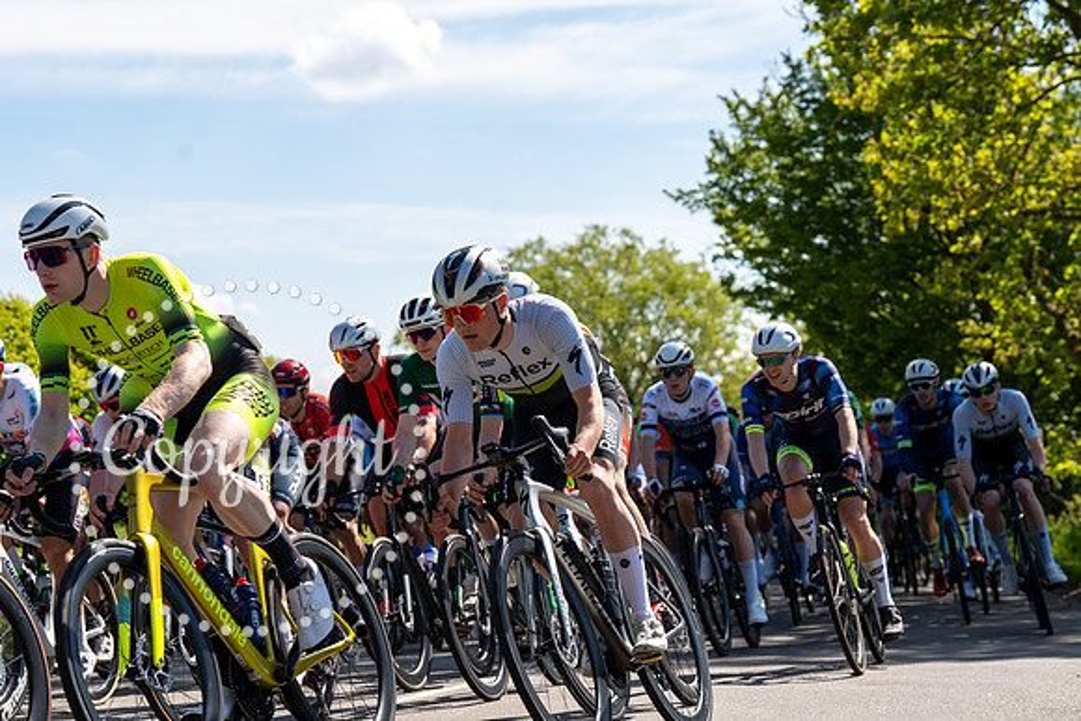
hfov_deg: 22.4
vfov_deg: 15.0
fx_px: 2733
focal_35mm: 91
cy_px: 360
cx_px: 540
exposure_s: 1/1000
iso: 200
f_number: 5.6
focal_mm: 91
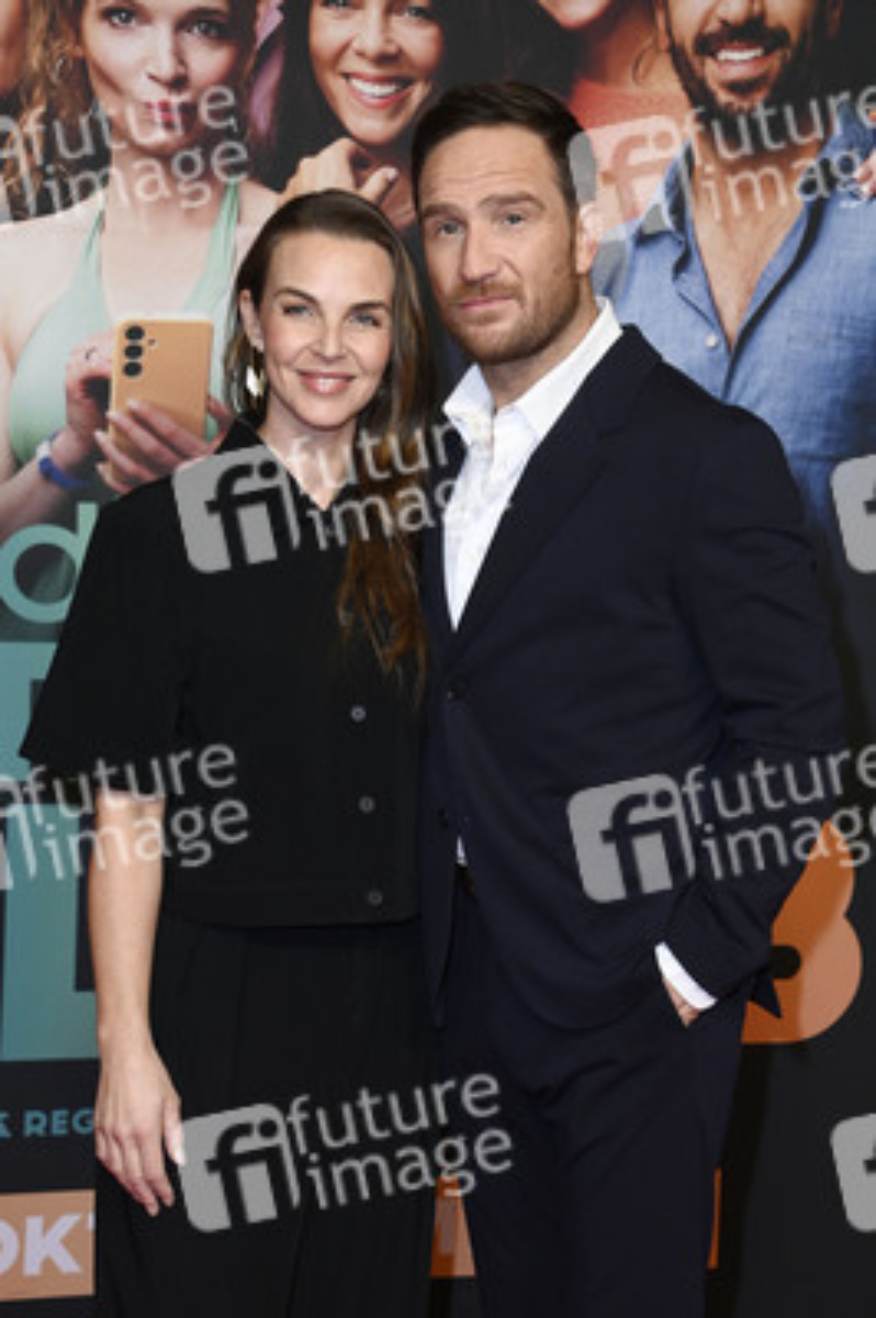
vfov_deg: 32.4
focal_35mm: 62
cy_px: 659
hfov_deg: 21.9
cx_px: 438
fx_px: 2267
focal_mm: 62
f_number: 5.6
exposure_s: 1/250
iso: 1250
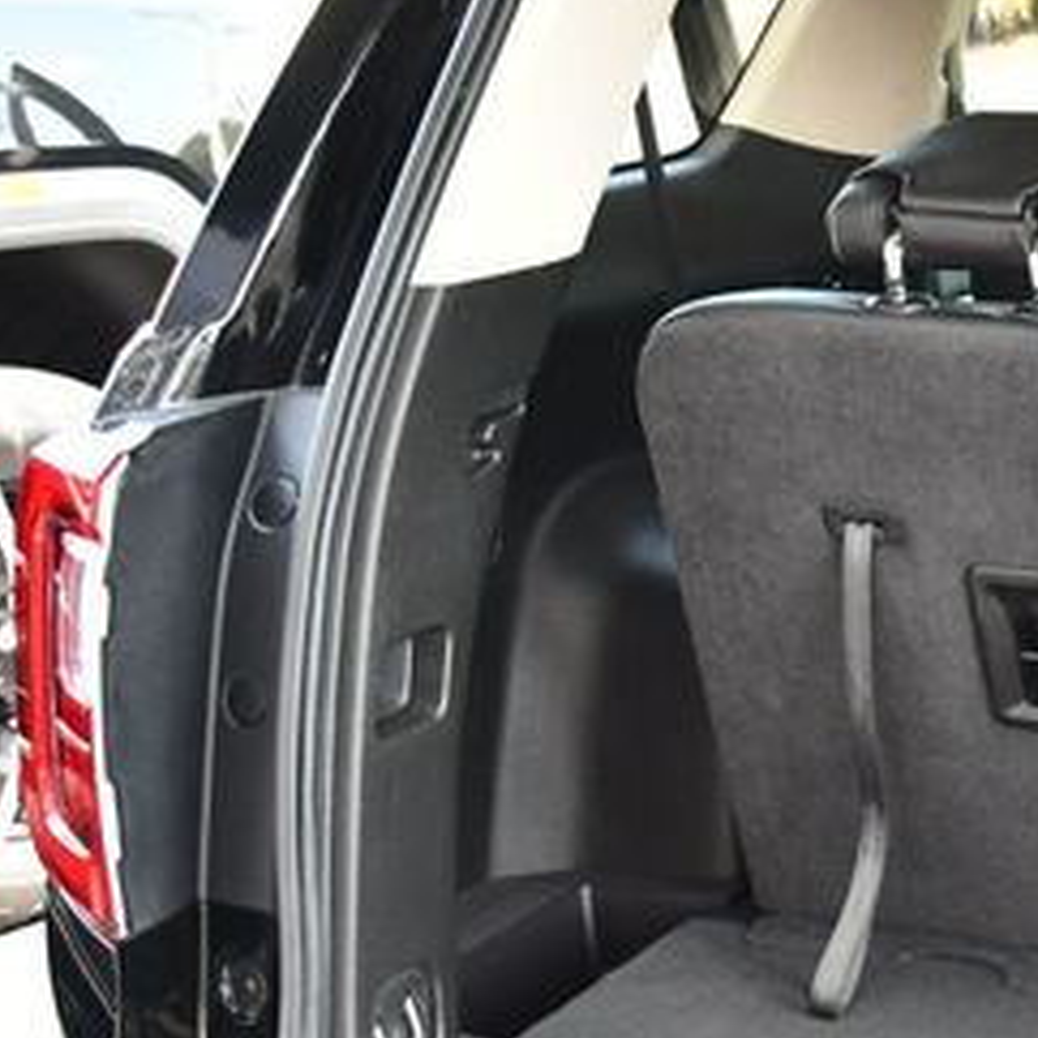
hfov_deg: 19.9
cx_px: 1295
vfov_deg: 21.2
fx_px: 2748
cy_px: 794
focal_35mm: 81
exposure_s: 1/125
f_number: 3.5
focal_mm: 18
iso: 1000
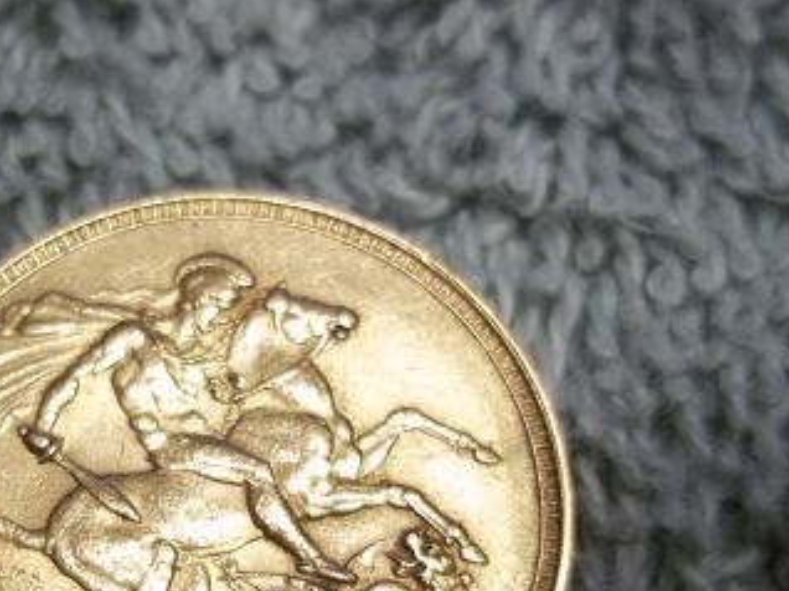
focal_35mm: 68
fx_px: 1549
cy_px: 494
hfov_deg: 28.3
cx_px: 236
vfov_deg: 21.3
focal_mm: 6.5
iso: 160
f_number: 3.1
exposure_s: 1/15
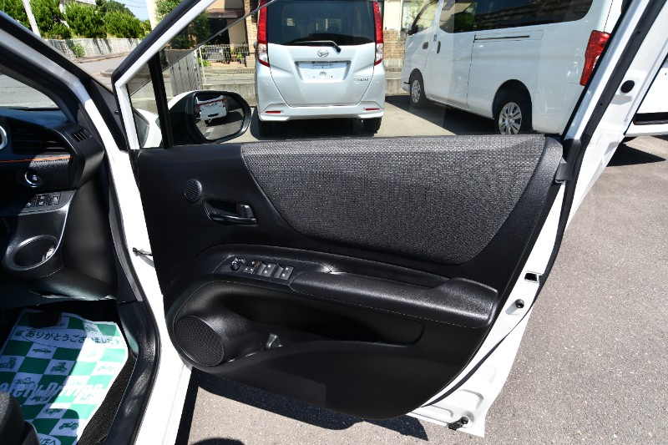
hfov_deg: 90.0
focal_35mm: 18
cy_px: 222
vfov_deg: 67.4
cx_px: 334
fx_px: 334
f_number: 8
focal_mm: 12
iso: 140
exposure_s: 1/250
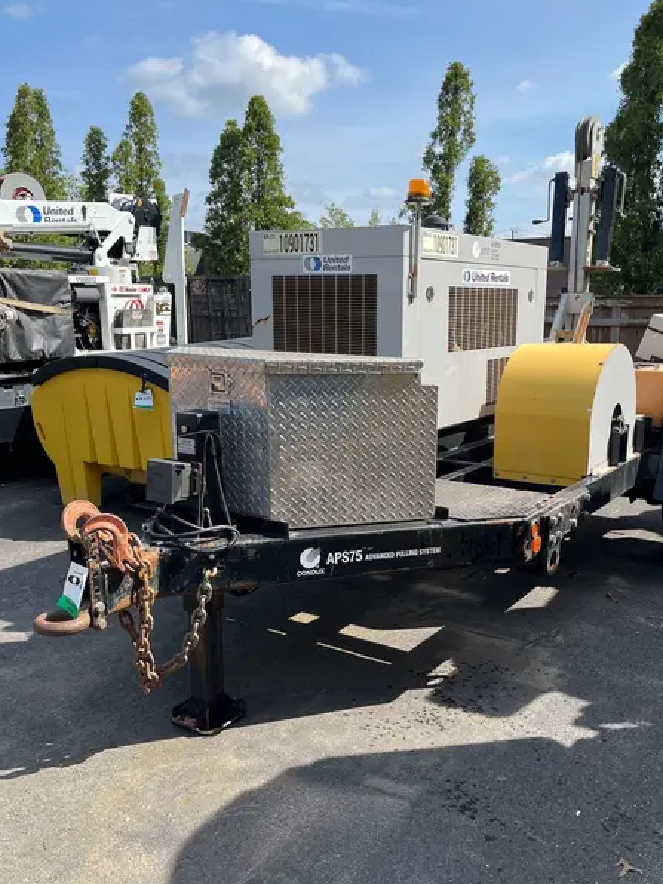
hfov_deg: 44.0
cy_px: 483
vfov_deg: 56.7
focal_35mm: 32
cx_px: 384
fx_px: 817
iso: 50
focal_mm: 5.1
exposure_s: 1/2463
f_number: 1.6
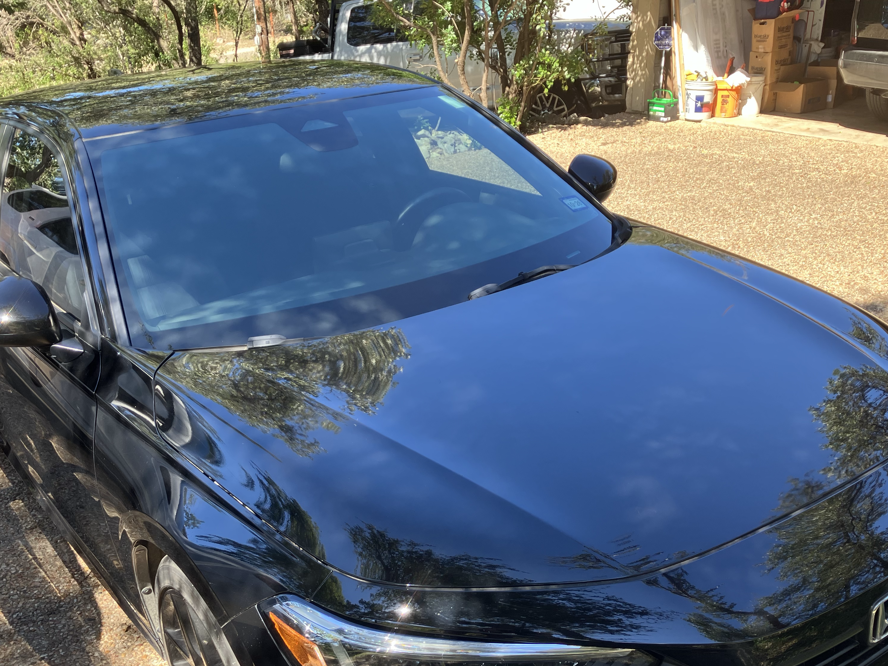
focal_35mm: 38
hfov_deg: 49.0
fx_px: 975
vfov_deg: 37.4
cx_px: 453
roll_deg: +0.2
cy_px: 432
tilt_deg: -25.5
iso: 32
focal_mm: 3.99
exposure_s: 1/197
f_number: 1.8
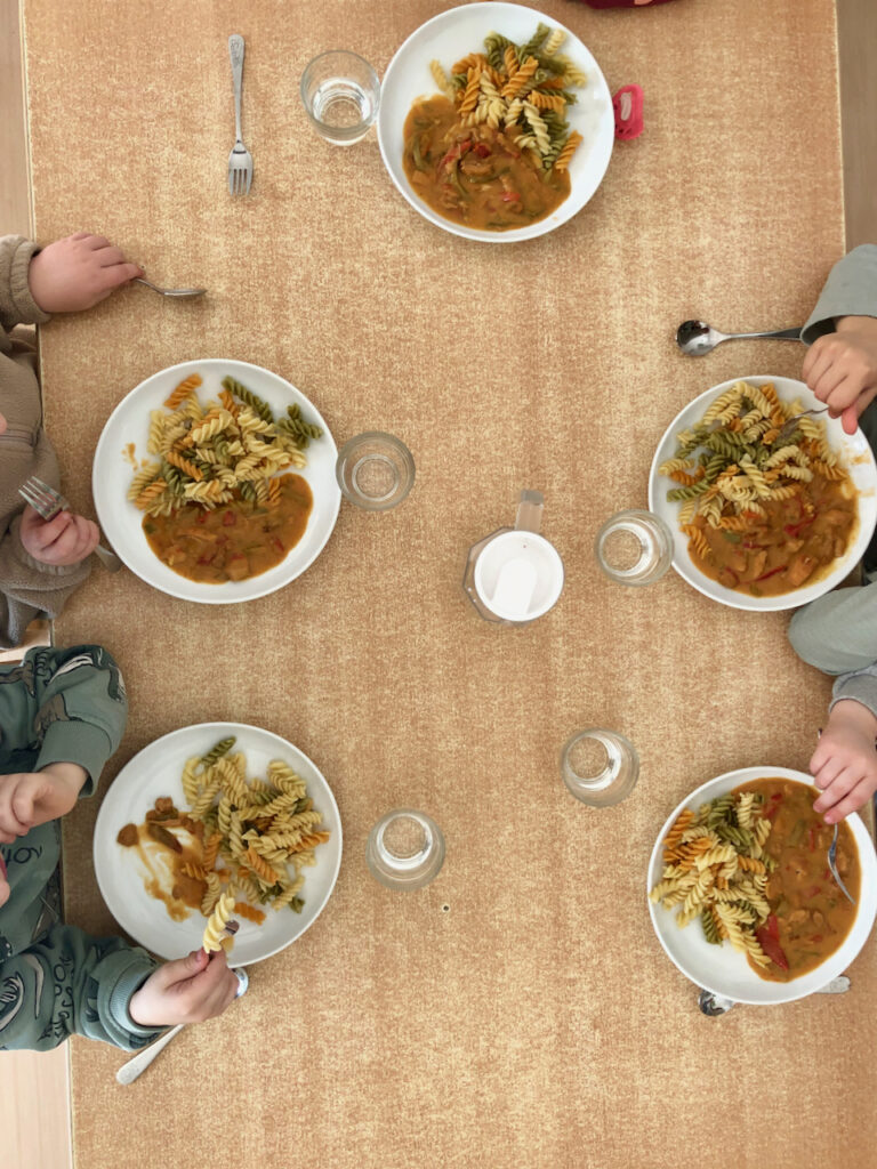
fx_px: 946
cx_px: 438
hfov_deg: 49.7
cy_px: 584
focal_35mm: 28
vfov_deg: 63.4
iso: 40
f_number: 1.8
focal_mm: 4
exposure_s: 1/120
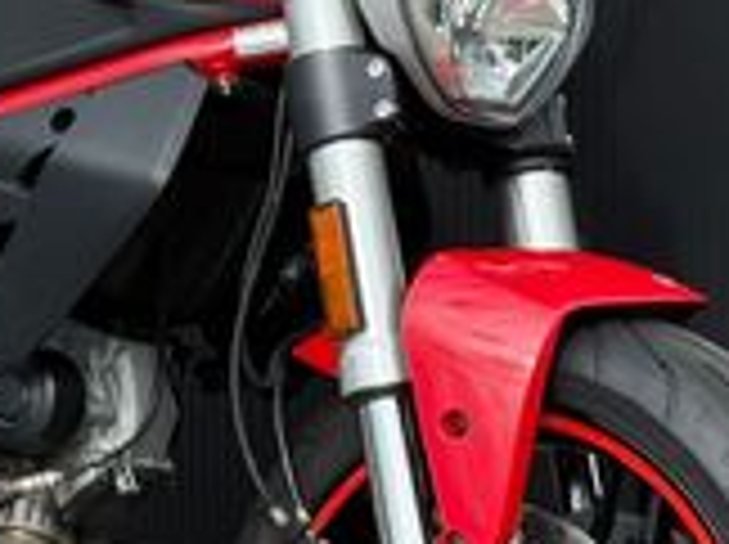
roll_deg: +0.6
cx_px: 76
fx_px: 3995
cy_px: 207
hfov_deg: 10.4
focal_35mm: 190
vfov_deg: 7.8
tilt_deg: -9.4
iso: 100
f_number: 1.78
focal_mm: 6.76
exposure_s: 1/4587
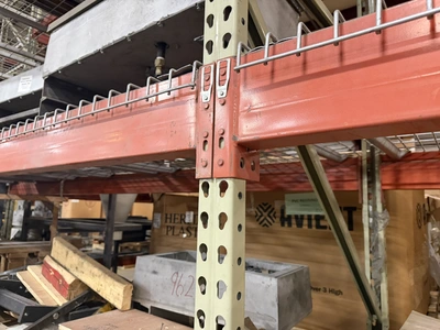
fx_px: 305
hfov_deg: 71.6
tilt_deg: +9.9
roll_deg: -2.7
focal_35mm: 24
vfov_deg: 56.8
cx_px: 220
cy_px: 165
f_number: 1.78
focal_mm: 6.76
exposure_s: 1/60
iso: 640
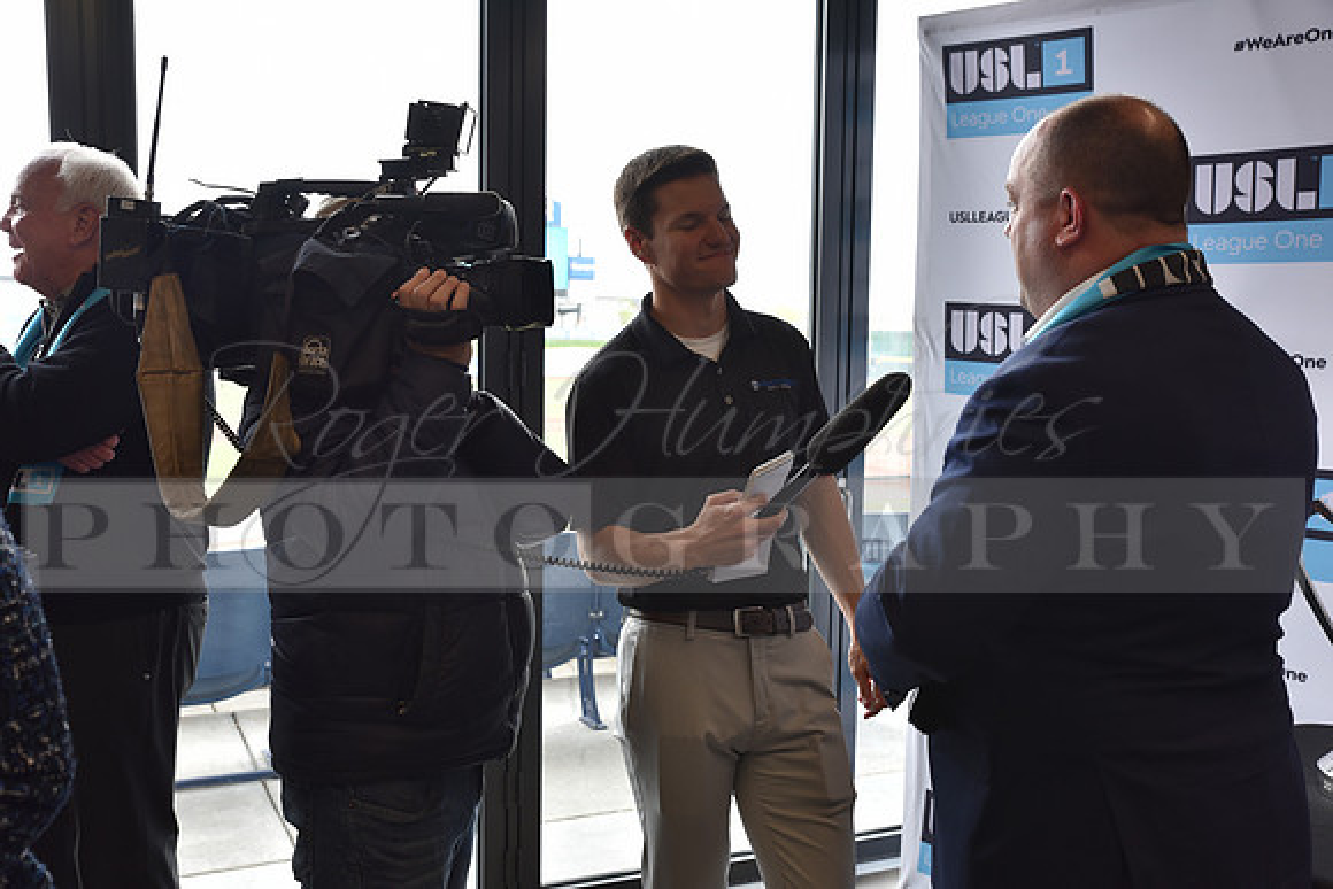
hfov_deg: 53.1
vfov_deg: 36.9
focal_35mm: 36
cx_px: 666
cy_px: 444
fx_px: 1333
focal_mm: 36
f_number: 5
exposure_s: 1/100
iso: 400
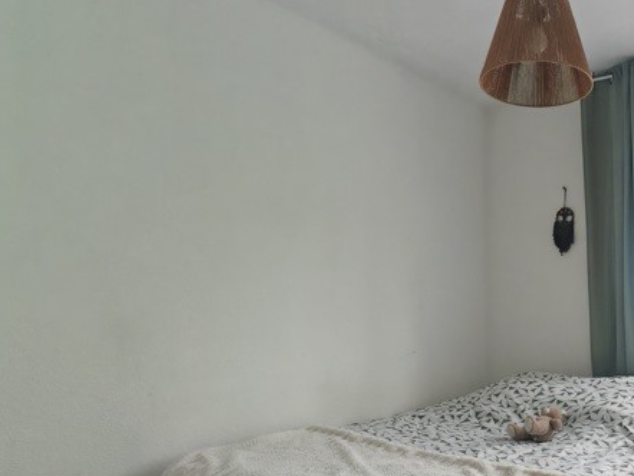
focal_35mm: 29
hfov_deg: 55.1
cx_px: 548
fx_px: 531
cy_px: 339
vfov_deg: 47.0
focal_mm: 1.96
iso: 50
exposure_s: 1/100
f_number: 2.2
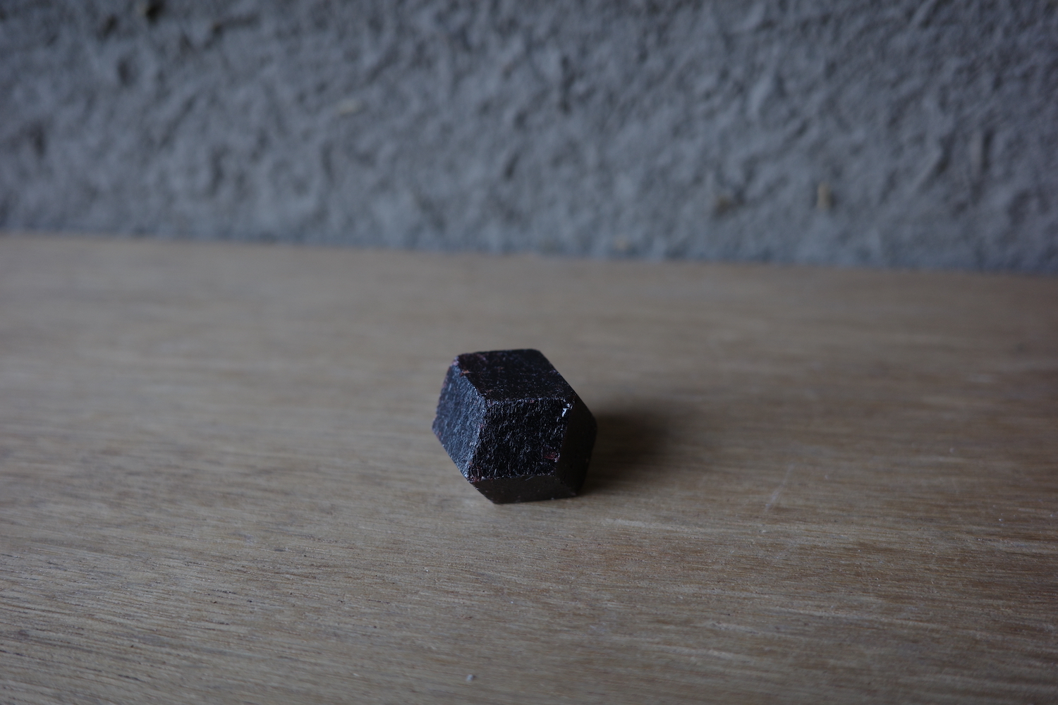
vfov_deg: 33.4
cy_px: 352
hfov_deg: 48.5
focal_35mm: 40
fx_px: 1175
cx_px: 529
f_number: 2.8
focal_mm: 26
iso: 200
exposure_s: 1/80
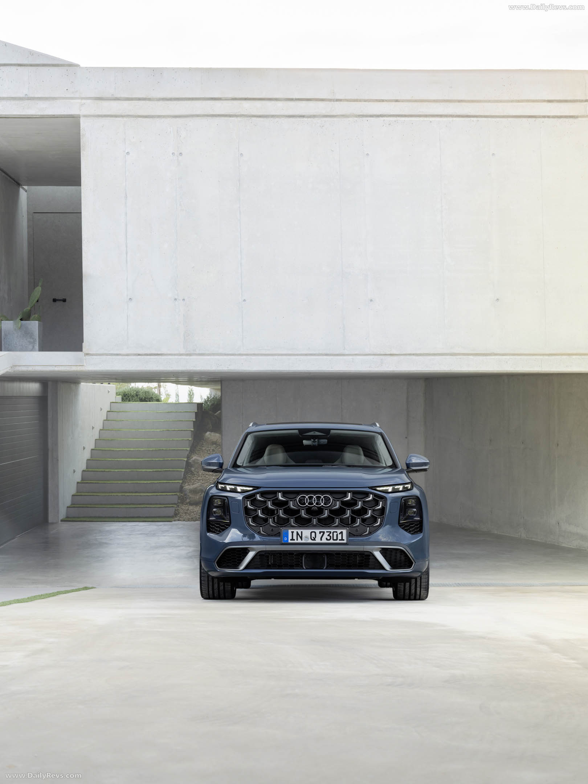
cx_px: 294
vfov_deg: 33.8
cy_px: 392
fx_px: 1291
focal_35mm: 57
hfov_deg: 25.7
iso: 400
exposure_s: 1/40
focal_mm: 72
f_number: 8
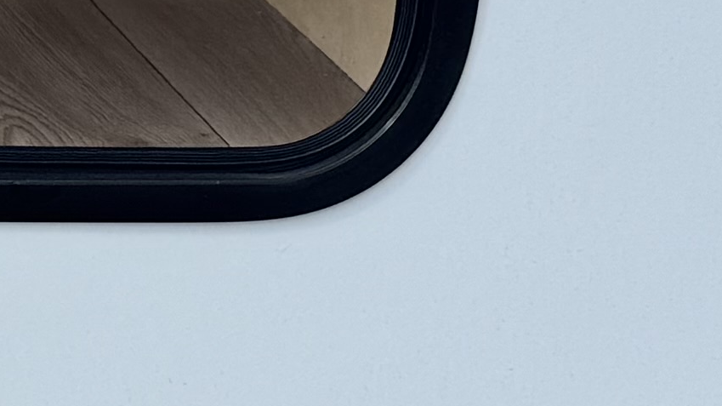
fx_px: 3368
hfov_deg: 11.3
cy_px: 2
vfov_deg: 6.9
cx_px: -640
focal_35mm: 176
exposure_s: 1/3247
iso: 80
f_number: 1.78
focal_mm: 6.76
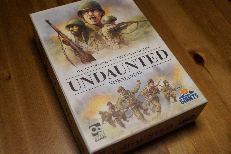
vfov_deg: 31.9
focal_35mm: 42
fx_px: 269
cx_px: 116
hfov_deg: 46.4
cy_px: 77
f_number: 4.5
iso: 3200
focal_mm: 28
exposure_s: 1/125
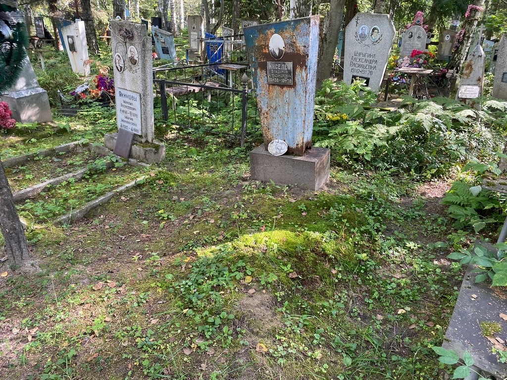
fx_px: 381
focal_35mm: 26
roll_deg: -3.0
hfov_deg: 67.3
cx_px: 254
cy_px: 190
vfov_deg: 53.1
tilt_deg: -15.7
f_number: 1.8
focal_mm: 4.25
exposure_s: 1/119
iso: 125
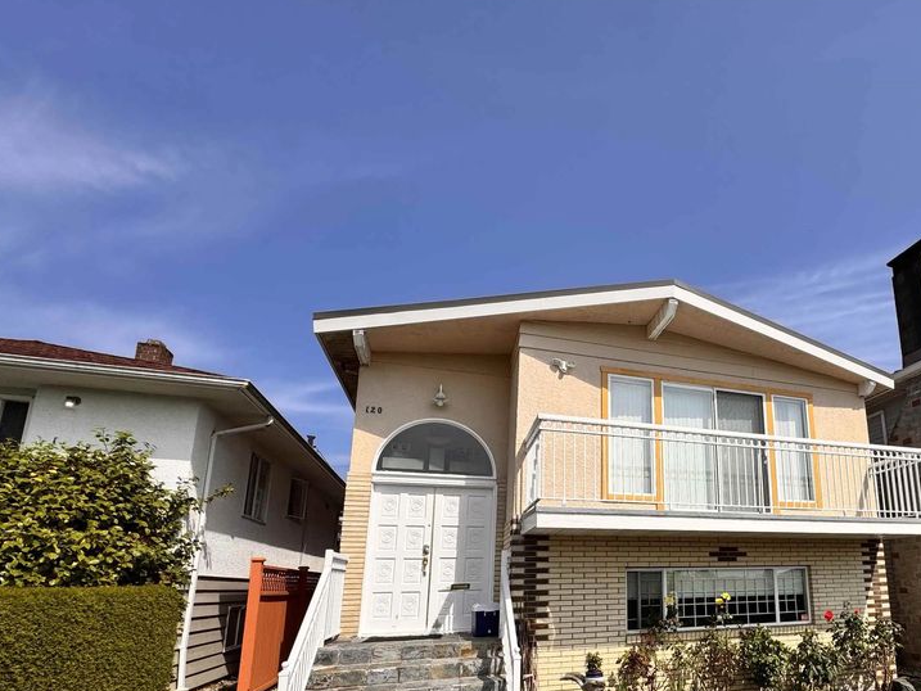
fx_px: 532
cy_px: 479
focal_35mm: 20
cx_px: 649
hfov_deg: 77.7
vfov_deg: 63.7
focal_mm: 2.22
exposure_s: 1/3390
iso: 40
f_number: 2.2
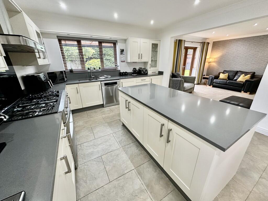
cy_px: 100
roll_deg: -1.0
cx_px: 134
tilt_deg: -20.8
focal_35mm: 14
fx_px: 108
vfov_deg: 85.7
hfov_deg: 102.1
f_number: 2.2
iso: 200
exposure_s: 1/50
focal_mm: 2.22
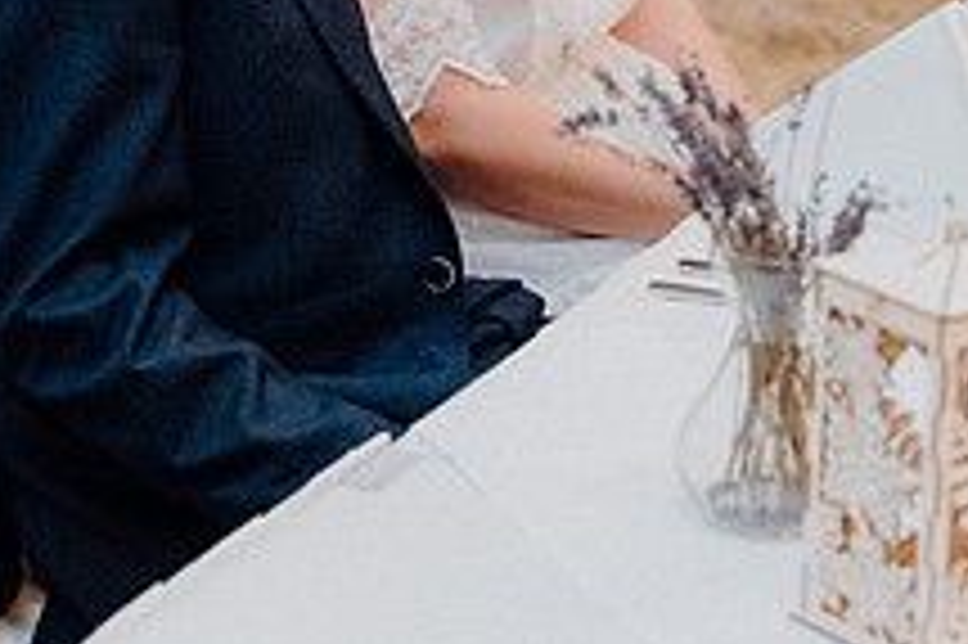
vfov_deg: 7.2
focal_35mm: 189
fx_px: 5078
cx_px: 207
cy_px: -187
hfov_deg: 10.9
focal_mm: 70
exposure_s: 1/160
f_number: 3.5
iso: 3200
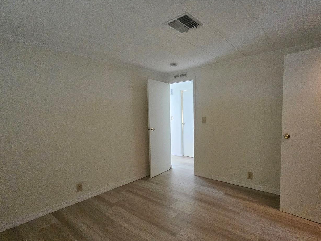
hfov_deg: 90.4
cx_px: 184
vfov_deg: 74.5
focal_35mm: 17
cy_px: 133
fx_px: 158
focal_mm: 2.2
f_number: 2.2
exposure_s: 1/30
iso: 640
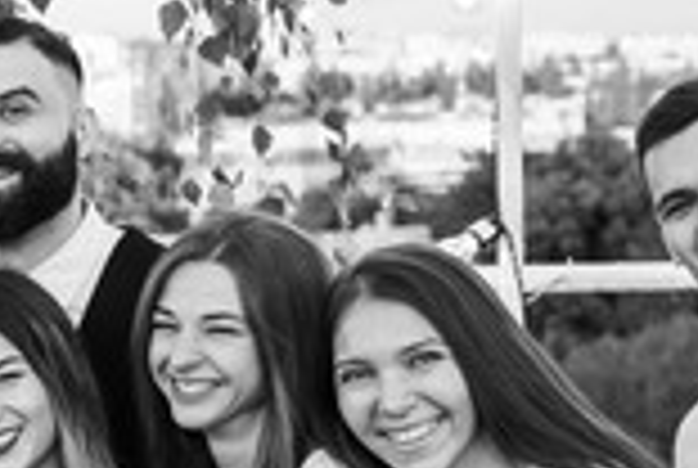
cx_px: -180
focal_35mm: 133
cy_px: 558
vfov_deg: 10.2
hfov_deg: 14.8
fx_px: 2584
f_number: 4
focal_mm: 35
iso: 400
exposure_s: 1/250
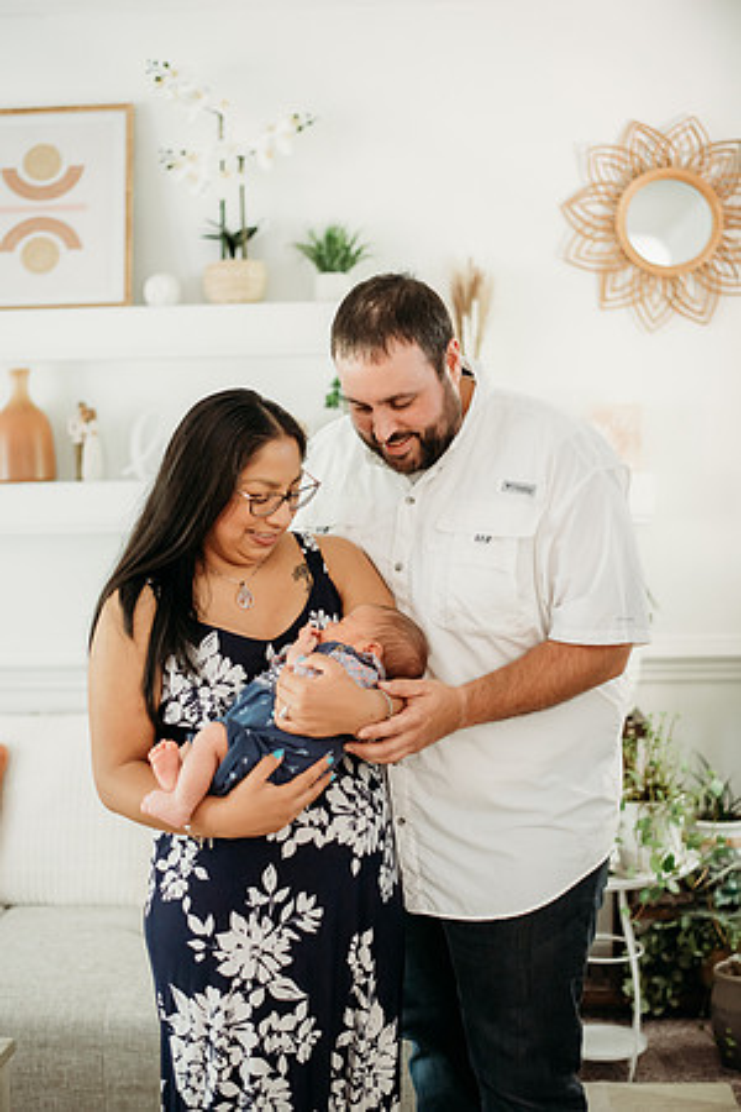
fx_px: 1544
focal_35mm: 50
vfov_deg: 39.6
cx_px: 370
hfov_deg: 27.0
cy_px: 556
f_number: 2.2
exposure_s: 1/160
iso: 1600
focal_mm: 50
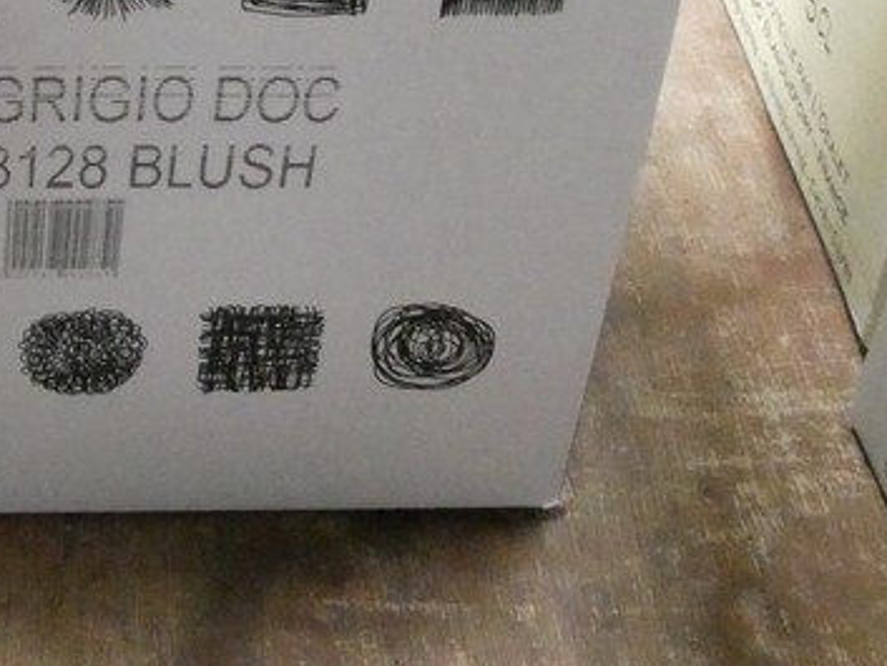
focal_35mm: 74
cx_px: -55
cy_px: -209
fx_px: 1897
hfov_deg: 24.7
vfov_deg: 18.5
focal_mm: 4.3
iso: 1600
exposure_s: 1/50
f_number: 3.3
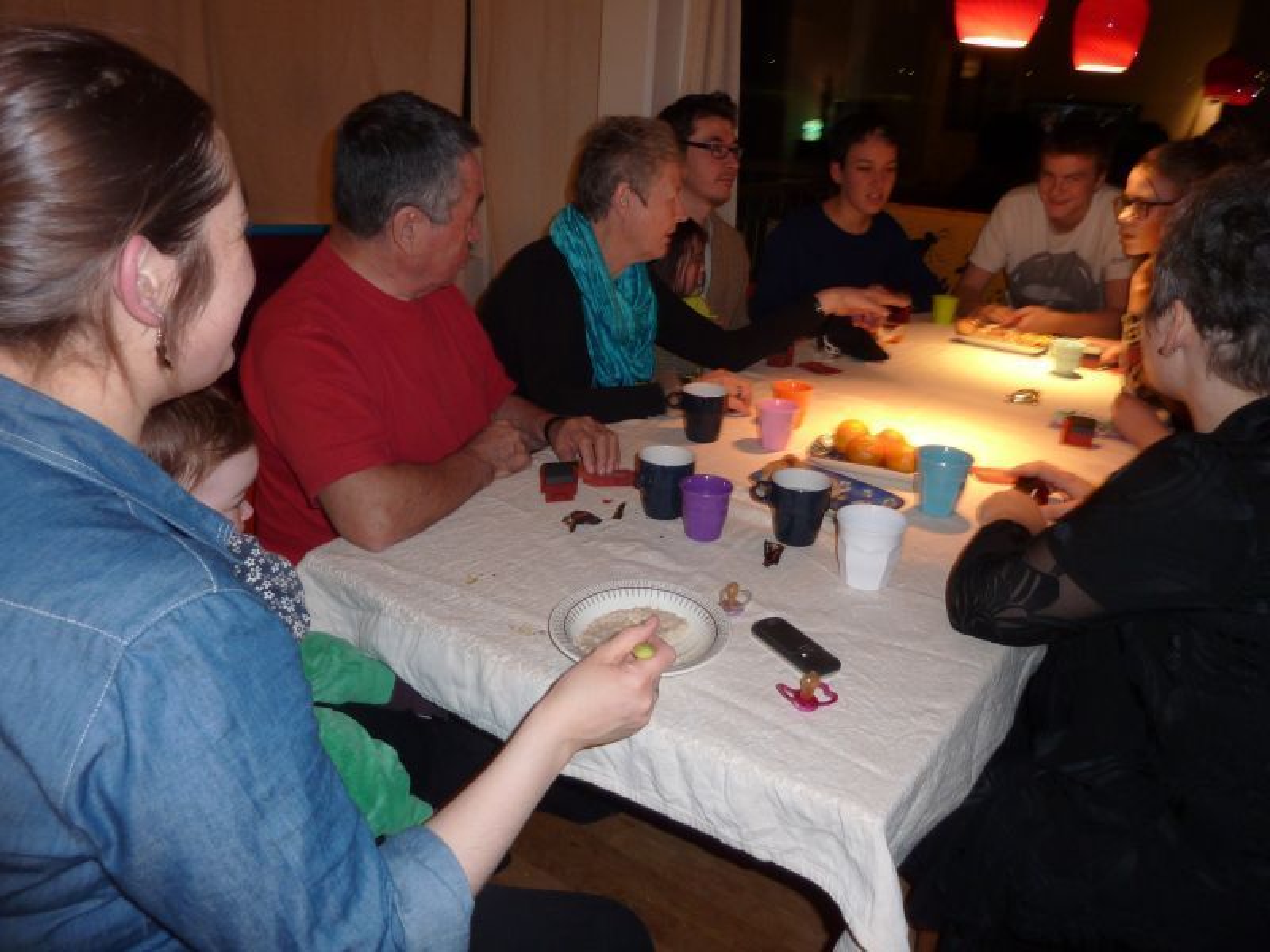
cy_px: 476
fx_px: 917
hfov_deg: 69.4
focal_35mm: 25
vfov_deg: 54.9
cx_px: 635
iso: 100
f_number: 3.3
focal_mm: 4.1
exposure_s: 1/8
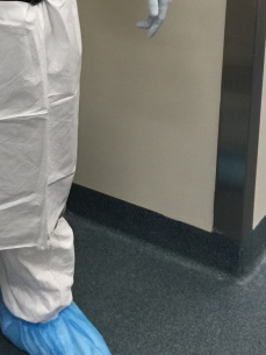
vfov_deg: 23.9
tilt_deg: -12.0
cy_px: -43
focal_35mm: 76
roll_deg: +0.3
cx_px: 31
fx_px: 778
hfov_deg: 19.1
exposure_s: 1/30
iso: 50
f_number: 2.2
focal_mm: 4.15
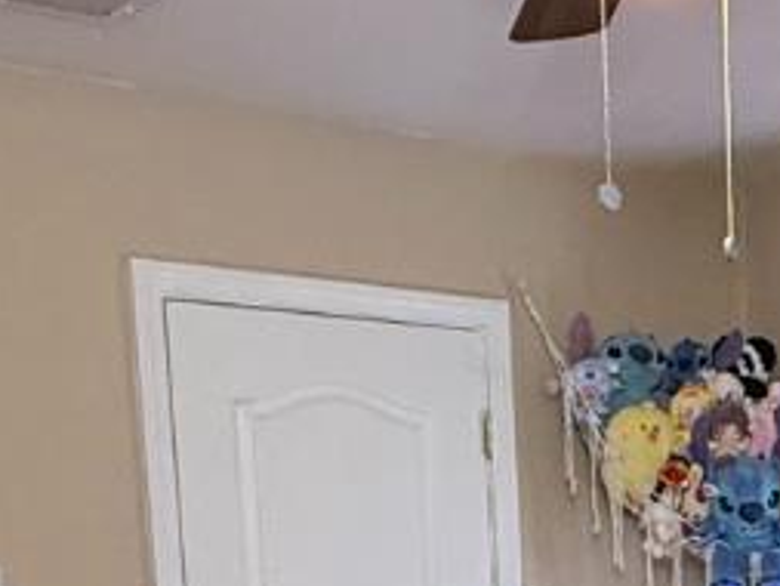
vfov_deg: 16.0
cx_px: 820
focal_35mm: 83
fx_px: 1871
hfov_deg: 22.4
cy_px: 936
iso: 320
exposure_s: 1/67
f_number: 2.2
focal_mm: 2.22
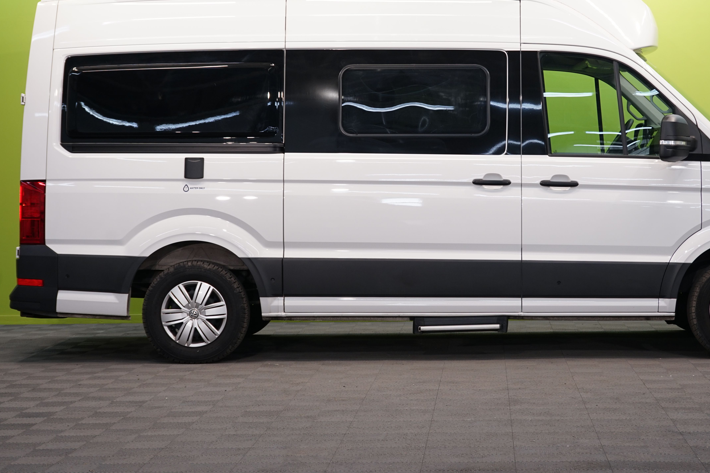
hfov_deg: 25.0
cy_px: 158
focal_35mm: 81
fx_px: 1597
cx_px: 441
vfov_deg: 16.8
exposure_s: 1/25
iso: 320
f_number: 6.3
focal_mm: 58
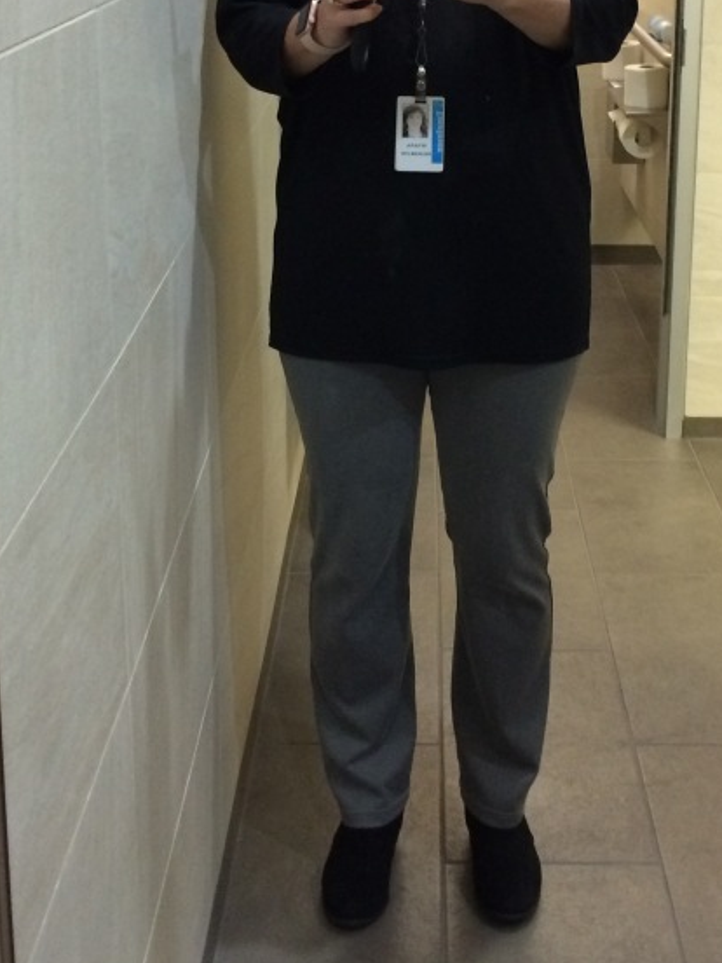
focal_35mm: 56
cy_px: 237
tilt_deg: -15.7
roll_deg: +1.8
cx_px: 410
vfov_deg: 33.6
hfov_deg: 26.1
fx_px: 1557
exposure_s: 1/24
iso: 250
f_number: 2.2
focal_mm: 4.15
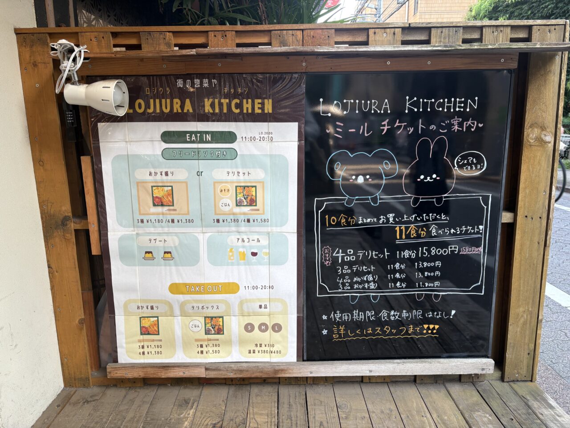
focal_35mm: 26
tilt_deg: -11.9
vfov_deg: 53.1
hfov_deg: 67.3
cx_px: 285
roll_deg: +1.7
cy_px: 214
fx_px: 428
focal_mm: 5.96
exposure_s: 1/122
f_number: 1.6
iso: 50
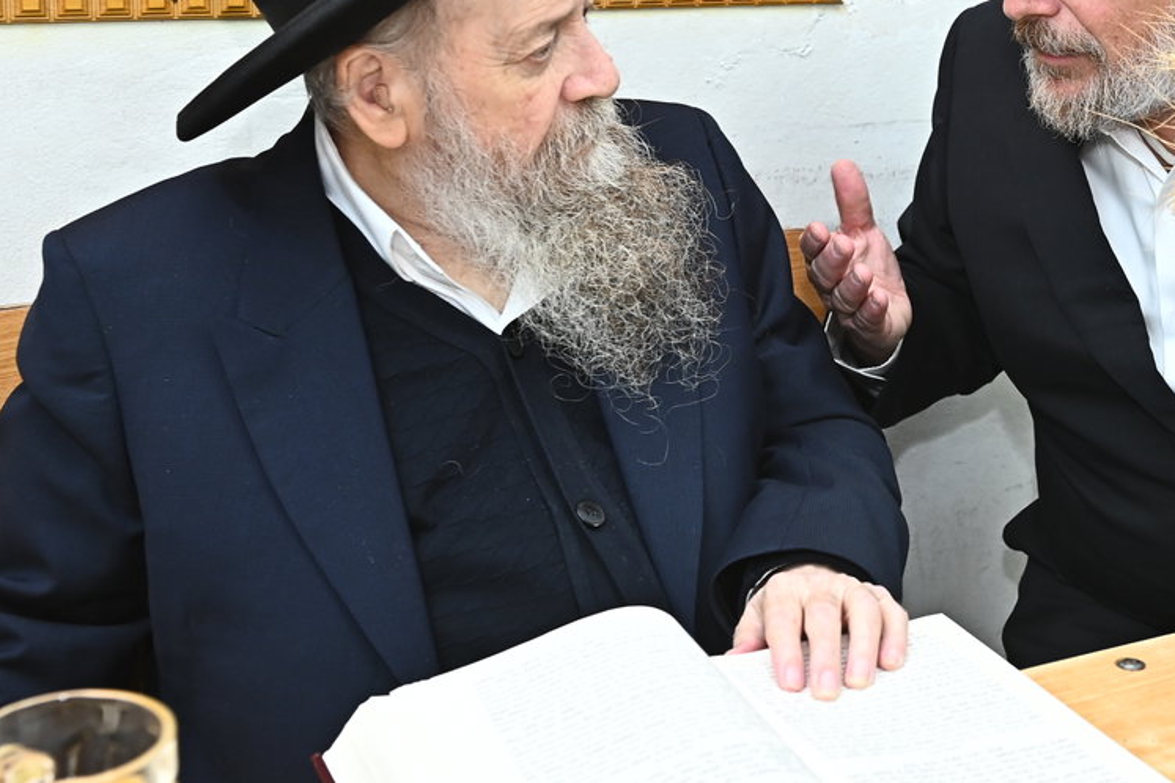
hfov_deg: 32.7
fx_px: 1958
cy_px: 188
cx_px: 898
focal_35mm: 60
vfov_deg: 22.4
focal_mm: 32
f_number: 4.5
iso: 1000
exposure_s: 1/160
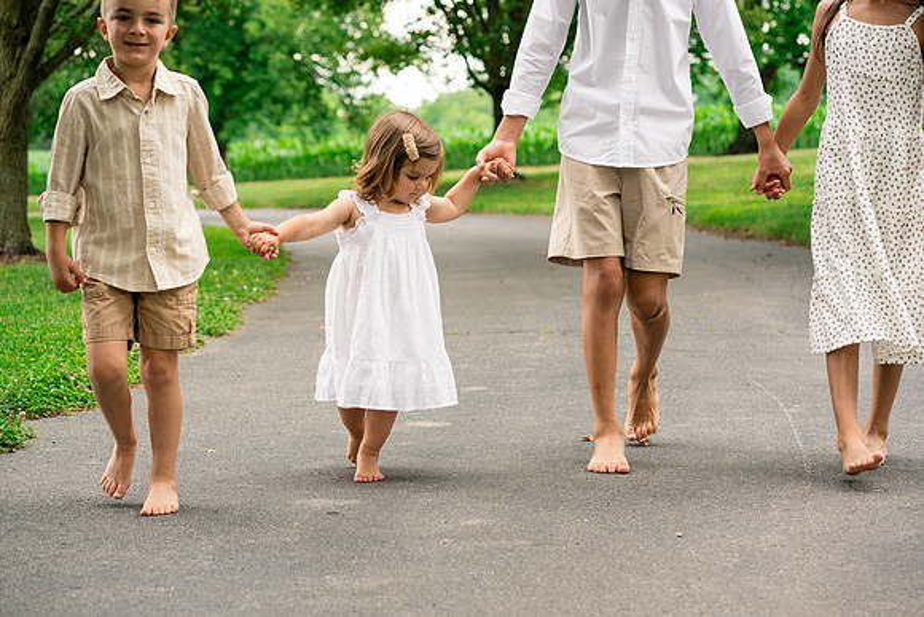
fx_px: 2182
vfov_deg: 16.1
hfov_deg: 23.9
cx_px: 462
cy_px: 308
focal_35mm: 85
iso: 500
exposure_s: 1/320
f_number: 5
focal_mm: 85
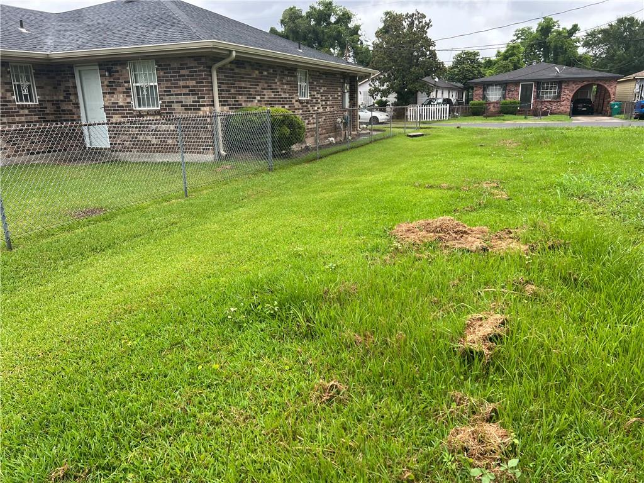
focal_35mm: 26
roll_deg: +1.6
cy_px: 242
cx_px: 322
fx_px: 484
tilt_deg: -16.0
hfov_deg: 67.3
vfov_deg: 53.1
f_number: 1.5
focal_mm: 5.7
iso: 50
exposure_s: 1/775
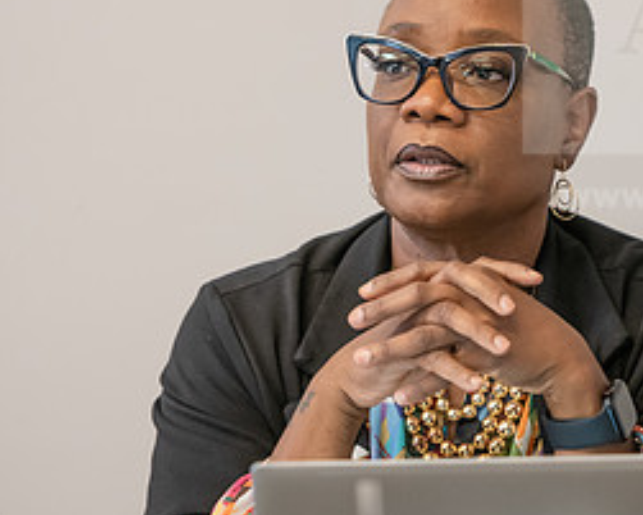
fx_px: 7025
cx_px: 446
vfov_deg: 4.2
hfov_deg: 5.2
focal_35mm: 369
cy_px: 250
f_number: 2.8
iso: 1000
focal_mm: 170
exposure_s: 1/200
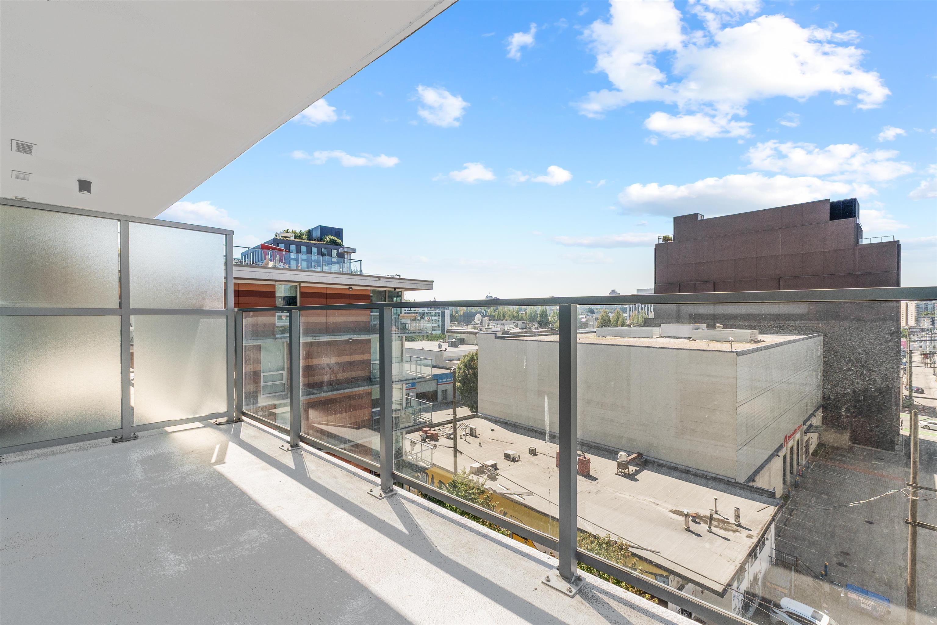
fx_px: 390
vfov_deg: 77.3
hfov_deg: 100.4
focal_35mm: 15
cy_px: 312
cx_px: 468
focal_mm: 10
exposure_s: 1/400
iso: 250
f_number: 8
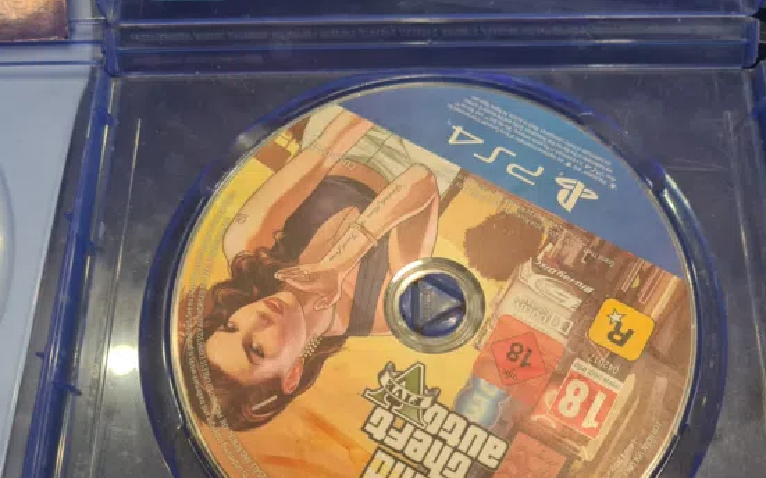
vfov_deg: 39.0
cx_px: 417
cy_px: 313
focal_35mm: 32
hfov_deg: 59.6
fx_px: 668
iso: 125
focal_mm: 5.4
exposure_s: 1/50
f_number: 1.8
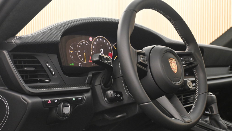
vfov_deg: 25.7
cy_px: 71
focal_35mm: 47
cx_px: 117
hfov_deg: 44.1
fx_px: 286
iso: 2000
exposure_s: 1/25
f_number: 4.8
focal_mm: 29
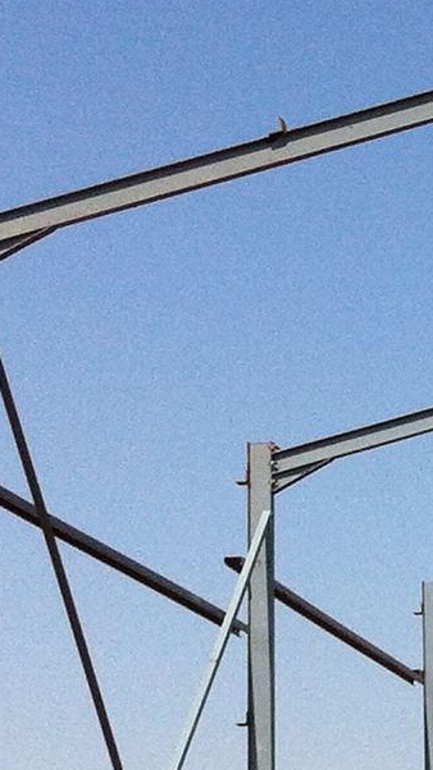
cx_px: 1143
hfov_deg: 6.9
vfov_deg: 13.0
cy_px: 718
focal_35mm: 164
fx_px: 3352
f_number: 2.8
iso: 80
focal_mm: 3.85
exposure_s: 1/1562
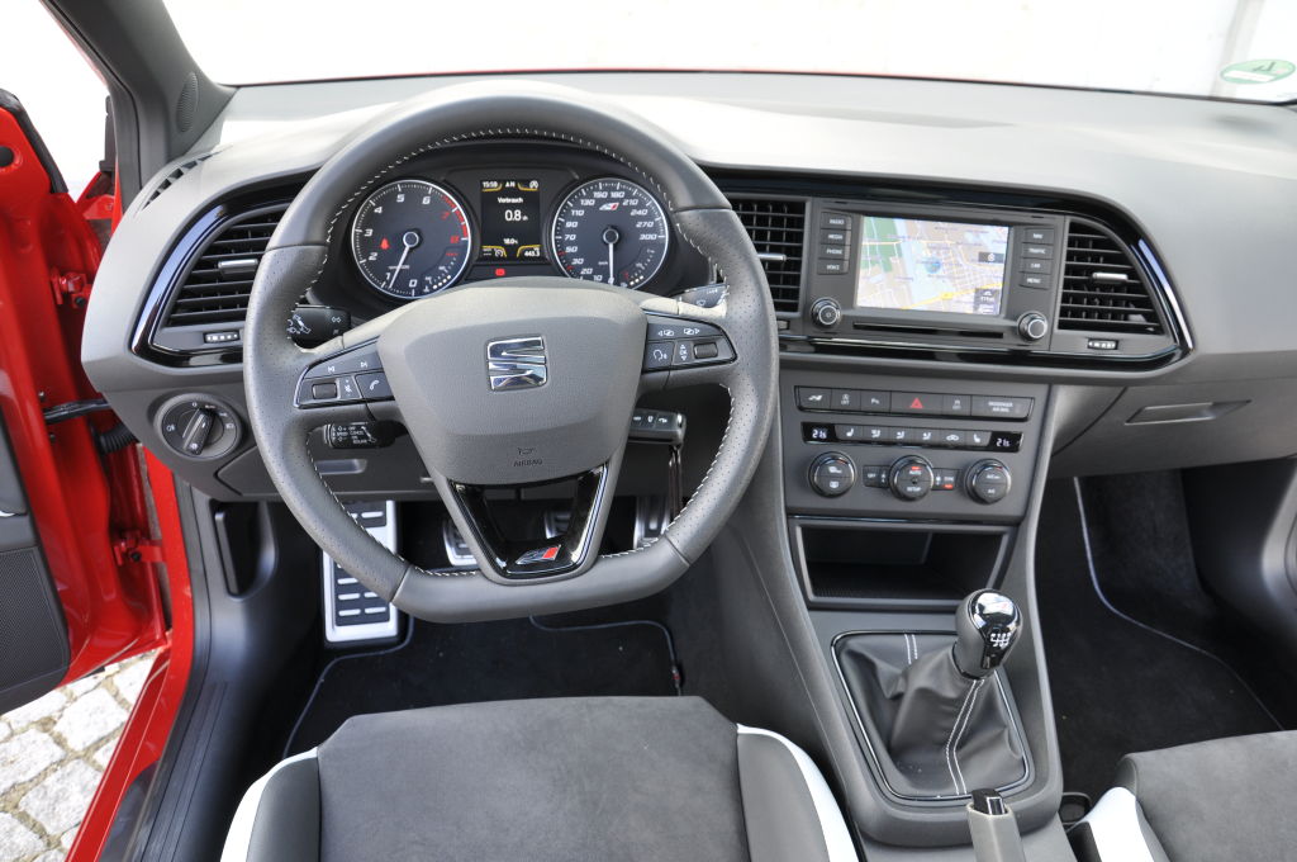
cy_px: 431
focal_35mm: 27
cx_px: 648
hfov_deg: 67.4
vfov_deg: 47.8
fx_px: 972
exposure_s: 1/30
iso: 220
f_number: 5.6
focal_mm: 18
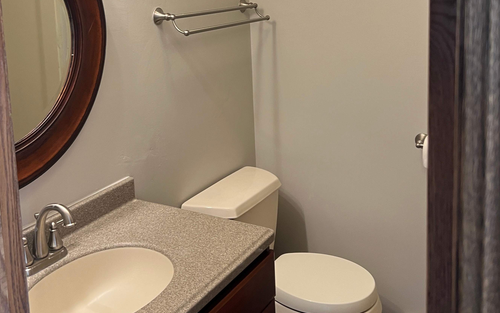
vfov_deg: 29.6
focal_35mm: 42
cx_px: 221
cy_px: 50
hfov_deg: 47.1
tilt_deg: -7.9
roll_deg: +4.3
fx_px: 572
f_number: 1.5
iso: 80
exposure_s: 1/60
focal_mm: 5.7
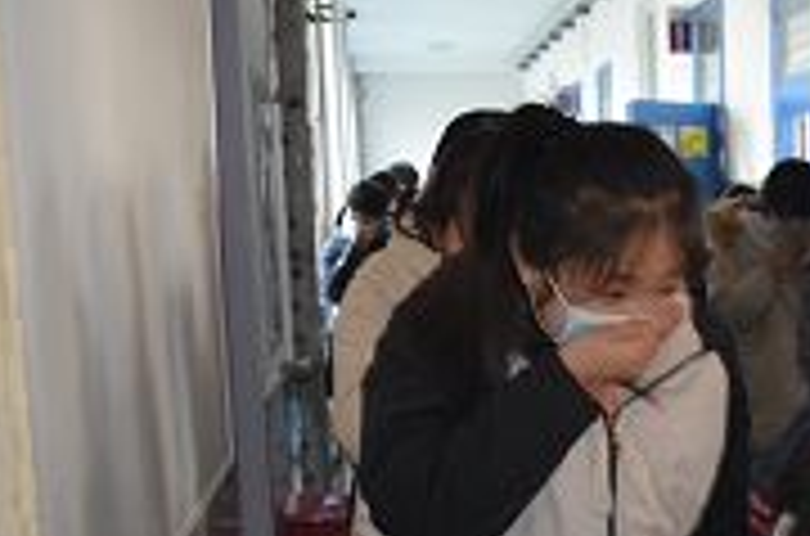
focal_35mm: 80
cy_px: 459
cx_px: 896
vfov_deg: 16.8
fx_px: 1795
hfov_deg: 23.8
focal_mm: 20
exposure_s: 1/60
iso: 800
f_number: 3.5
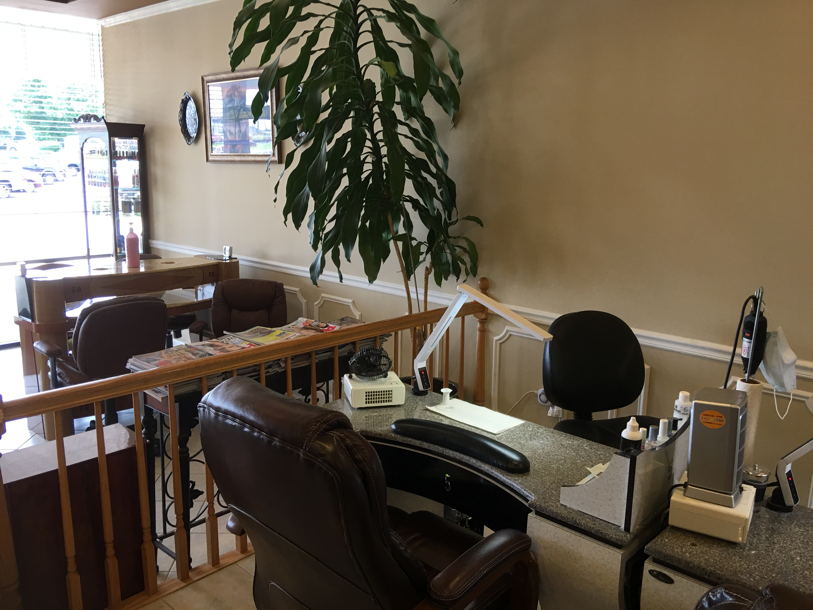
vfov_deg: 48.2
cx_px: 406
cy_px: 305
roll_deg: -1.5
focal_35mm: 29
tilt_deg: -11.4
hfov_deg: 61.7
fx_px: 681
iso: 40
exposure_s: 1/30
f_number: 2.2
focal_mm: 4.15
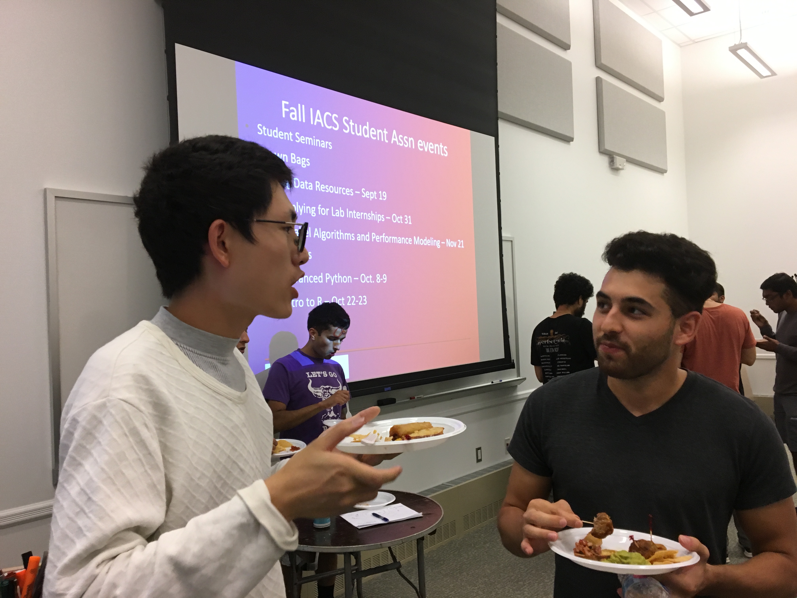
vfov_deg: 48.2
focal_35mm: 29
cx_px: 398
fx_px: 668
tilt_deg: +1.1
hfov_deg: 61.7
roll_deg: +1.6
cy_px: 299
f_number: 2.2
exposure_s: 1/30
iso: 125
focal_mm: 4.15
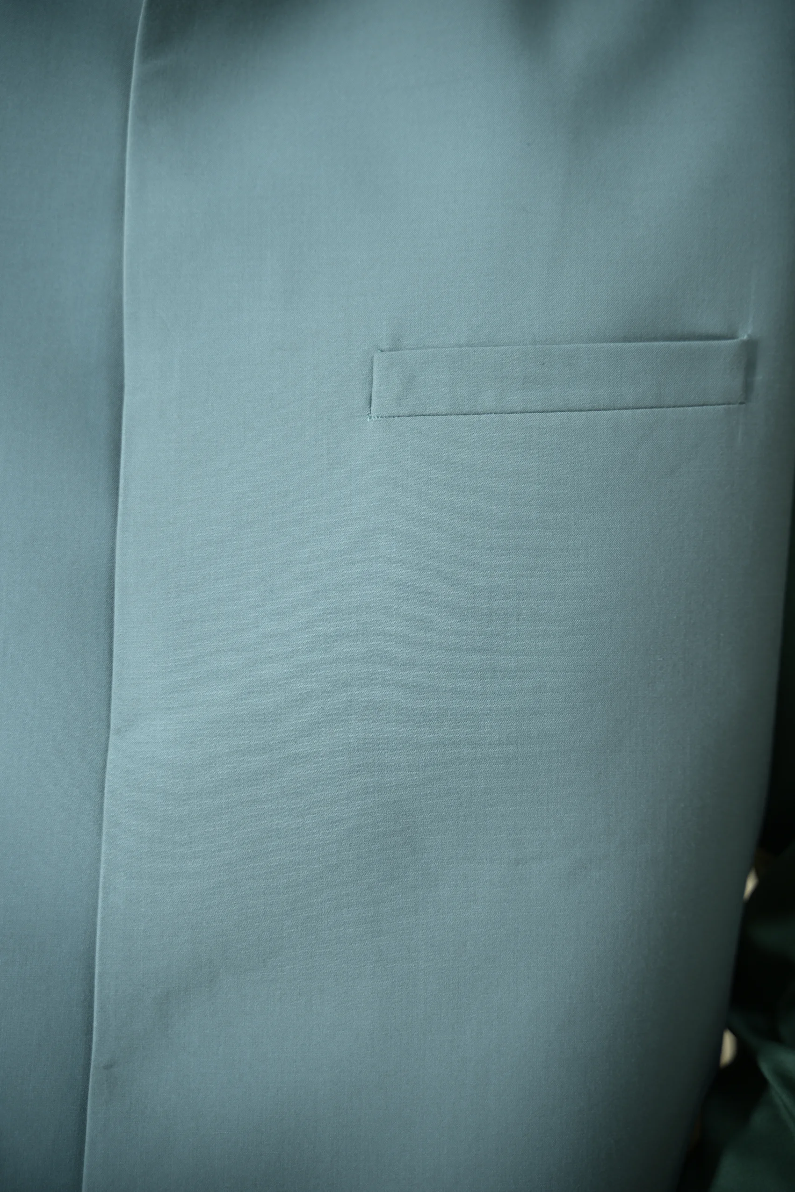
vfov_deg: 27.0
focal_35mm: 75
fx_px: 2484
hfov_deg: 18.2
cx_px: 398
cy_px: 596
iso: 200
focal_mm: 75
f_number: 2.8
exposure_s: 1/125
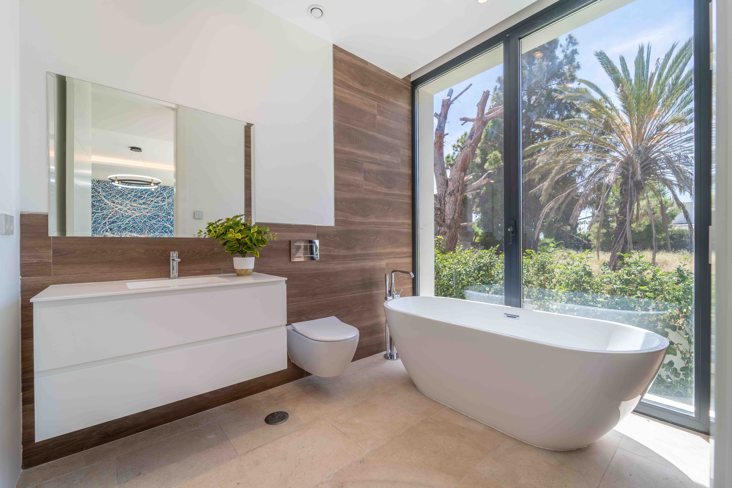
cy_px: 244
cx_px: 366
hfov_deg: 104.2
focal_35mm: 14
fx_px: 285
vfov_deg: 81.2
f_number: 9
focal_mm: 14
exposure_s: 1/640
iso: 200
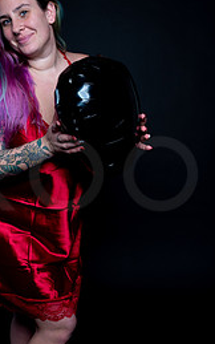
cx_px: 77
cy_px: 173
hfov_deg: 20.9
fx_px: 581
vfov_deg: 33.0
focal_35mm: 62
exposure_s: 1/160
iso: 100
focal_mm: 35
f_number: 10
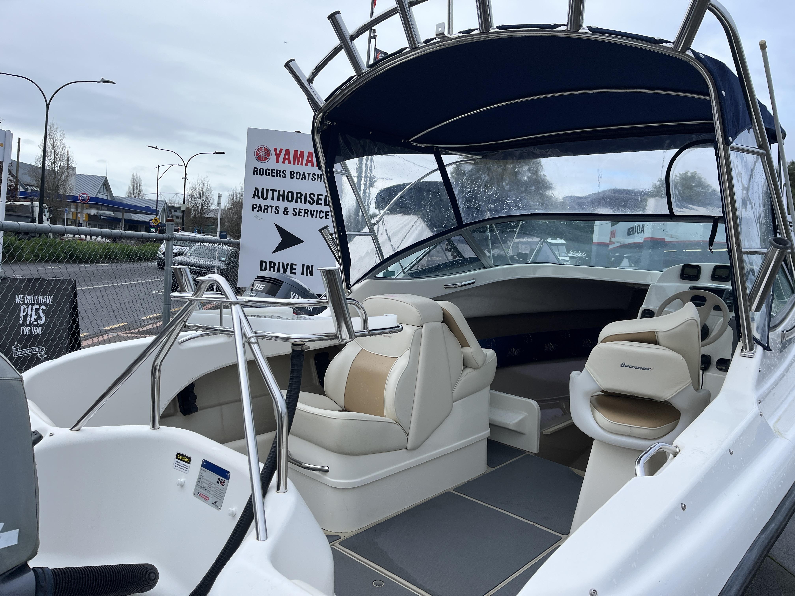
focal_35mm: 26
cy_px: 298
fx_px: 597
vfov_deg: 53.1
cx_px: 398
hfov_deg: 67.3
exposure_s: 1/1580
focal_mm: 5.1
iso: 50
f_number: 1.6
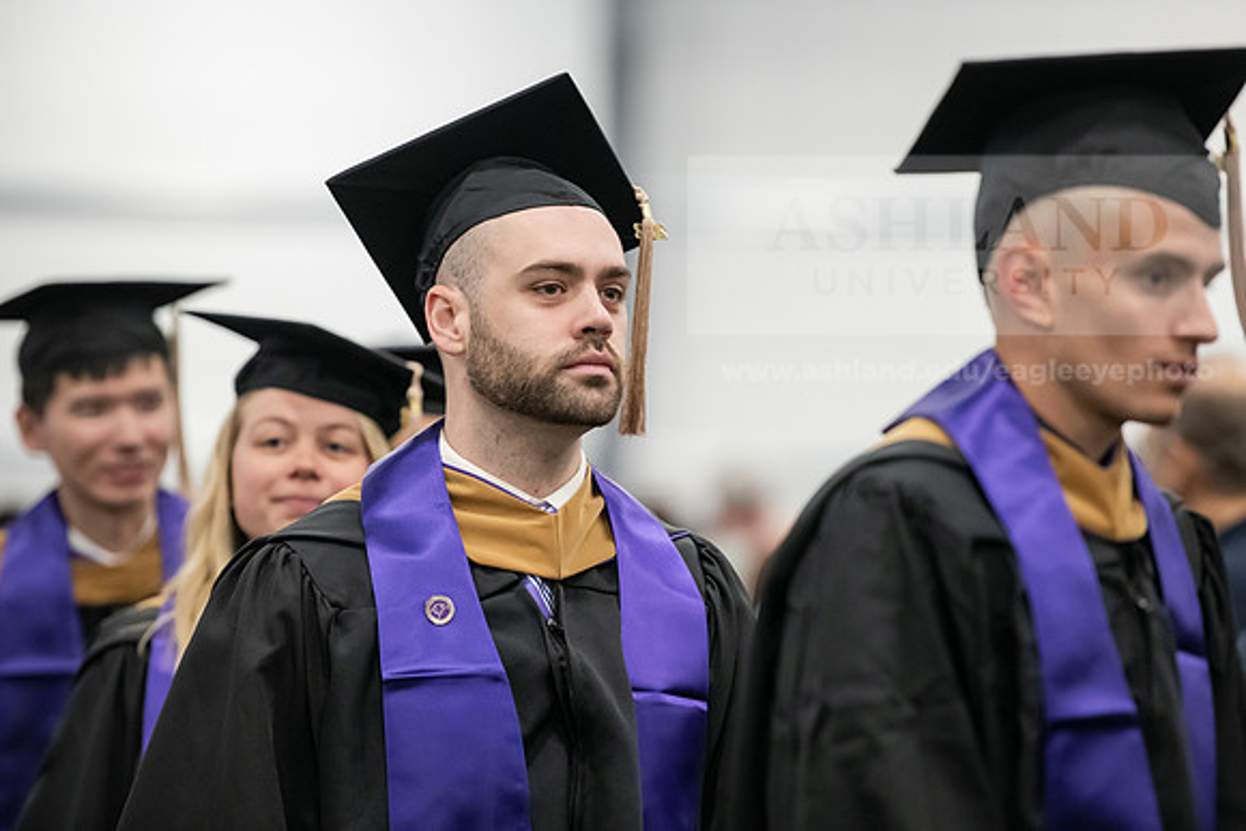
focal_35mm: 190
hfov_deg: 10.8
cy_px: 416
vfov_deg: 7.2
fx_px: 6577
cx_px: 623
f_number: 3.2
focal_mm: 190
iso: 3200
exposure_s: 1/200
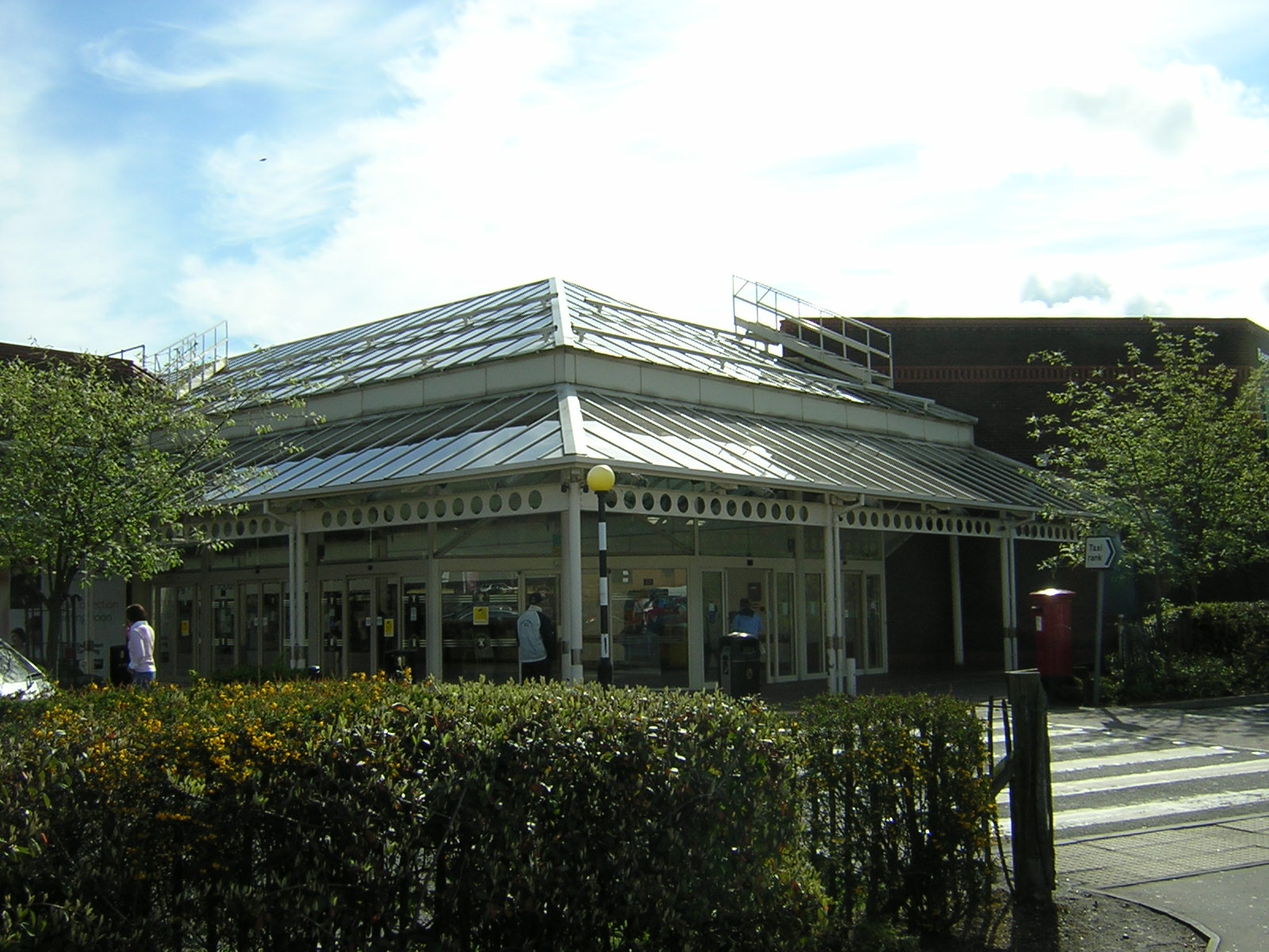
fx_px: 1320
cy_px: 476
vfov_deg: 39.7
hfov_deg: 51.4
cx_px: 634
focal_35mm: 36
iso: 100
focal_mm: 4.7
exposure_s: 1/389
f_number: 5.2
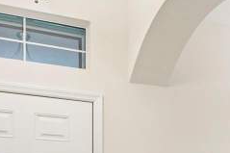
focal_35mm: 57
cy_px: 207
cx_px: 174
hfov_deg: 34.3
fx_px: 364
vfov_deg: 21.2
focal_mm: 17
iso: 400
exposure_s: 1/13
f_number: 8
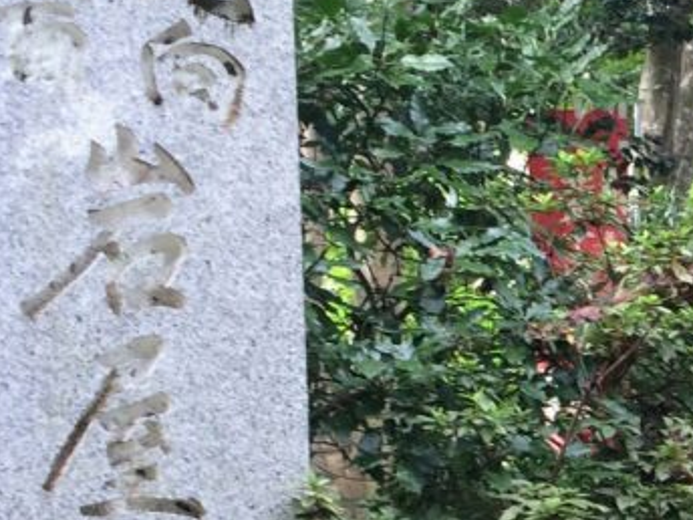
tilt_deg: +4.4
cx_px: 945
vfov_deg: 13.4
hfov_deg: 17.0
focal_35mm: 108
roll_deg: +3.0
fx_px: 2162
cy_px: 587
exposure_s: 1/120
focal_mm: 4.15
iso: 50
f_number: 2.2
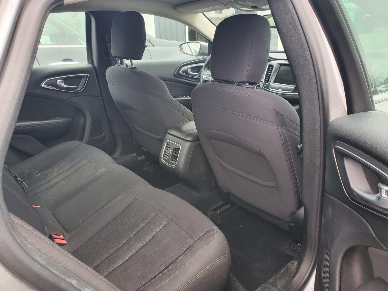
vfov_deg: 53.1
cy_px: 146
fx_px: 291
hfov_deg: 67.3
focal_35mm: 26
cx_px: 194
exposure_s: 1/100
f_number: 2.4
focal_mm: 4.3
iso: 160
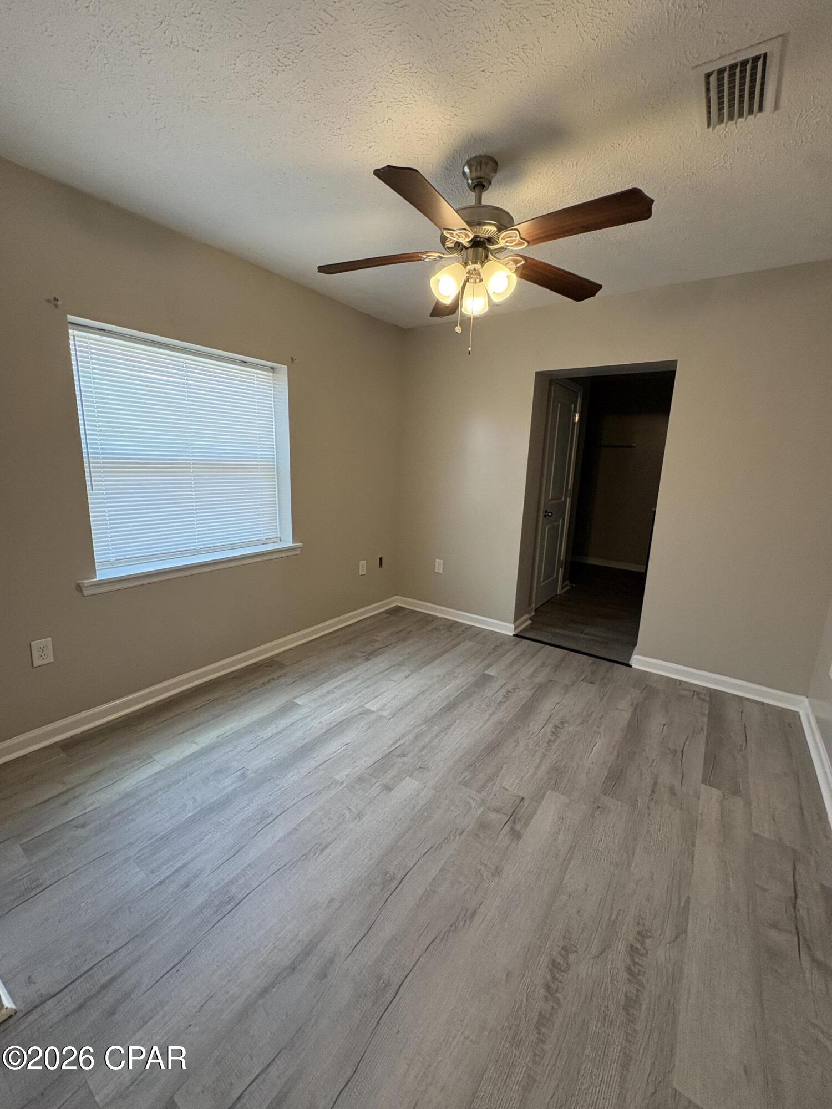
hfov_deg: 85.7
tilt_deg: -11.4
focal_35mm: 14
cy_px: 554
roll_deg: -2.1
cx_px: 416
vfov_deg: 102.1
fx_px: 449
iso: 250
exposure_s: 1/120
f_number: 2.2
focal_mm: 2.22
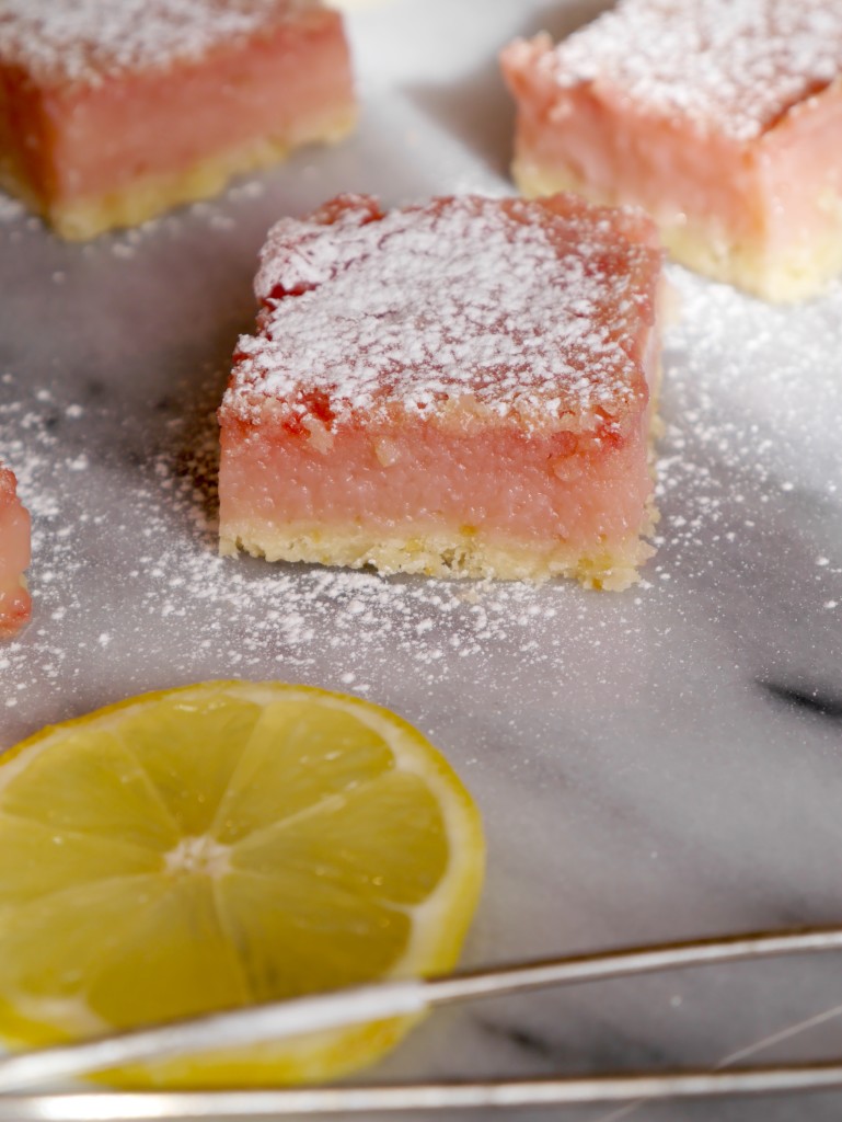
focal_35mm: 84
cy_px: 561
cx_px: 421
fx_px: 2722
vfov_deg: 23.3
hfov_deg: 17.6
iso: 160
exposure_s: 1/125
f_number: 5.6
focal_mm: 42
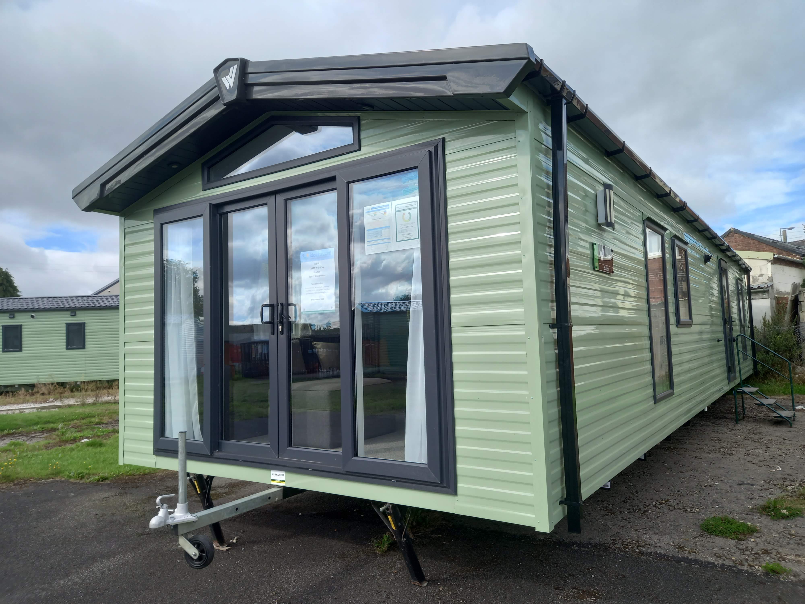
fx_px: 581
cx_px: 402
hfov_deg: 69.4
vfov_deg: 54.9
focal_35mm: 25
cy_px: 302
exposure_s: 1/372
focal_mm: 4.6
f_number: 2
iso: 25
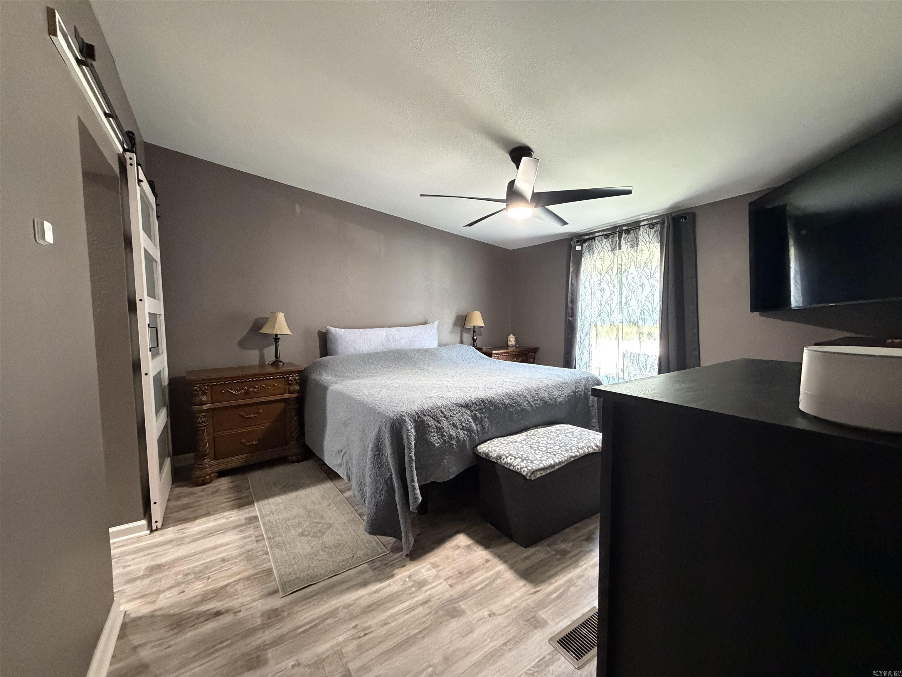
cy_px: 338
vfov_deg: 85.7
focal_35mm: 14
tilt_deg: -3.8
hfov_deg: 102.1
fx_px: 365
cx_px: 451
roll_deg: +2.2
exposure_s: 1/60
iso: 800
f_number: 2.2
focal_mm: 2.22
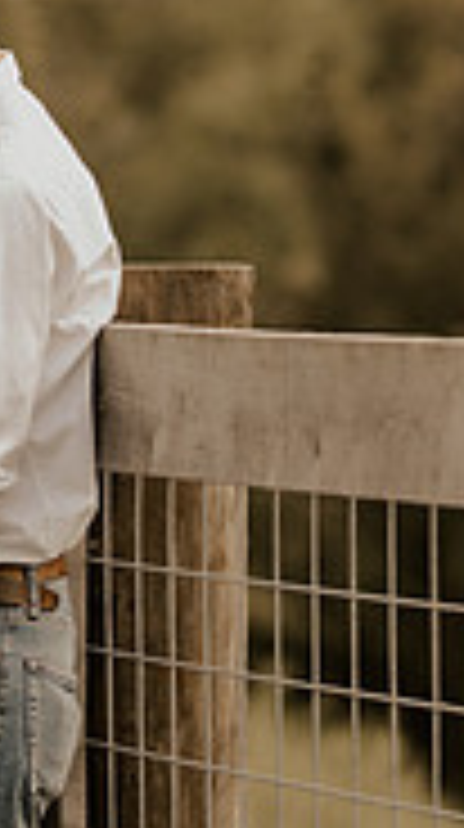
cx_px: -68
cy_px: -86
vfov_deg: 6.6
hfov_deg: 3.7
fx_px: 7157
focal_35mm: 326
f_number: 1.8
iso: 100
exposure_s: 1/1250
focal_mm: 85
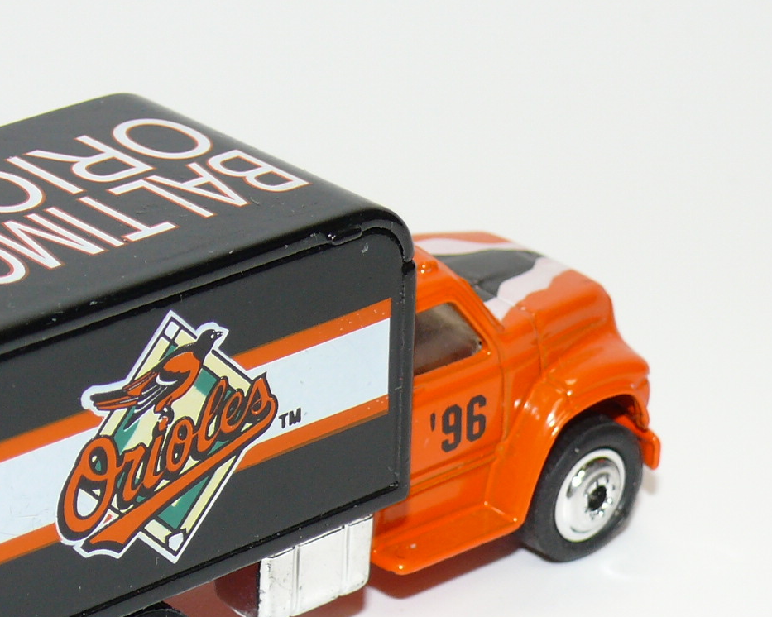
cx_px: 147
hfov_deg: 12.9
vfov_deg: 10.4
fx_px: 3404
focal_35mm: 149
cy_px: 382
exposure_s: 1/30
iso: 100
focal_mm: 12.4
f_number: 4
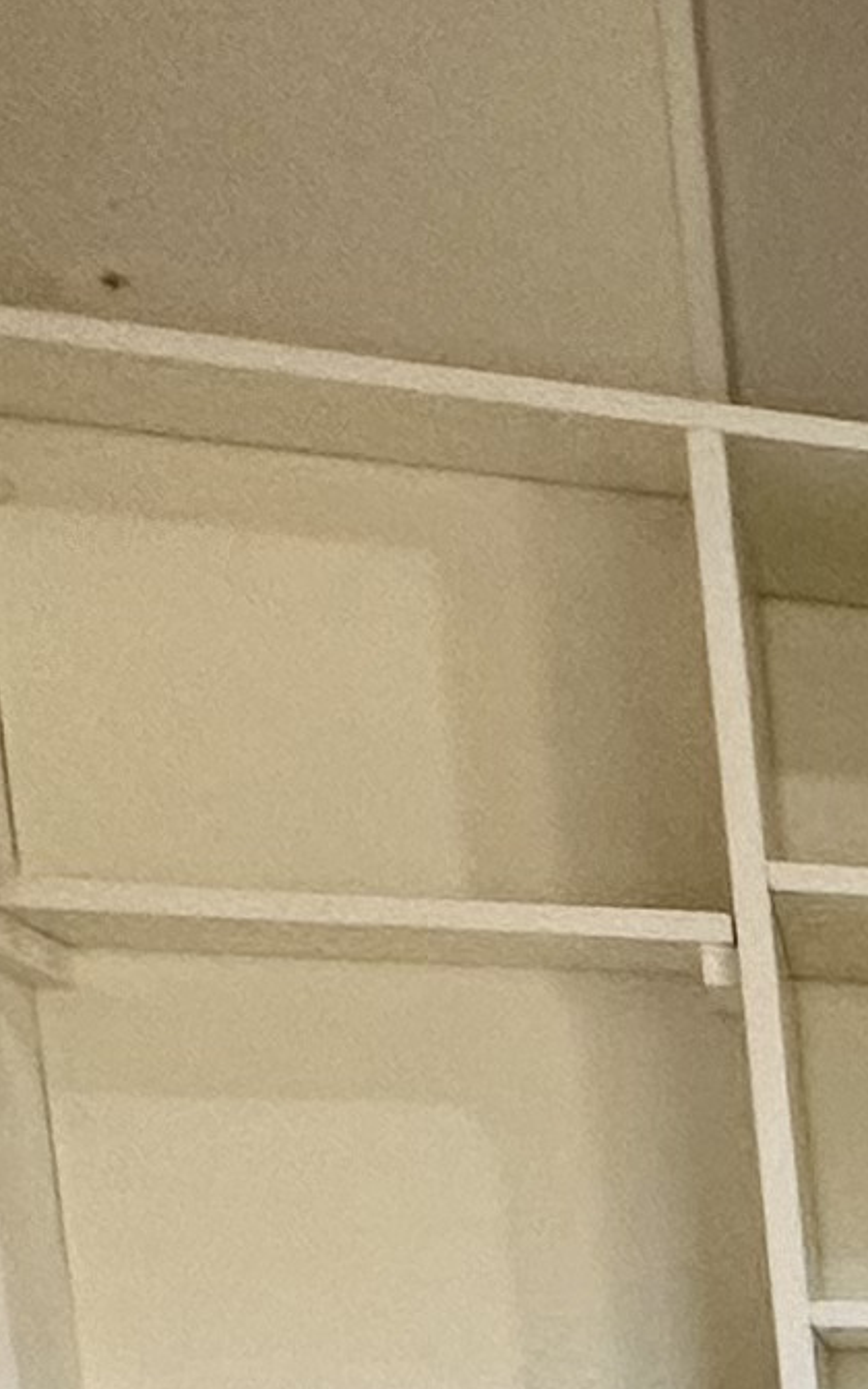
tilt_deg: -5.6
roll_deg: +0.7
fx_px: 3369
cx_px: 3536
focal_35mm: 89
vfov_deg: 21.2
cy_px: 1792
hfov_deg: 8.0
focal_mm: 2.22
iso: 160
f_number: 2.2
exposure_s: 1/100
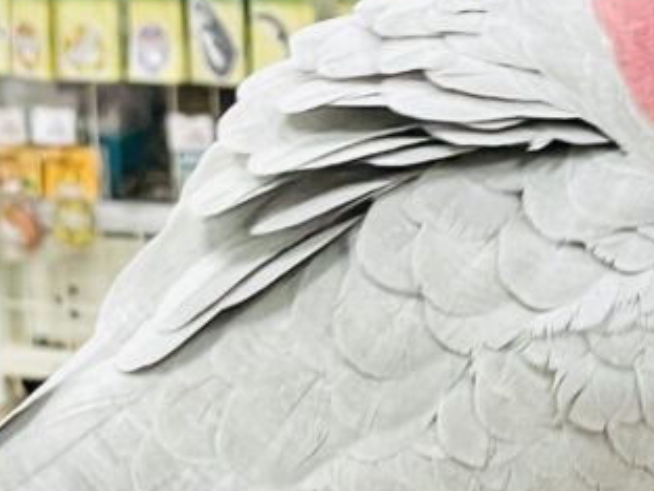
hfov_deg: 9.9
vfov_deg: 7.4
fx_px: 3779
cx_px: 398
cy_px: 342
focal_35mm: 200
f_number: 2
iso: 125
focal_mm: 6
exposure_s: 1/99
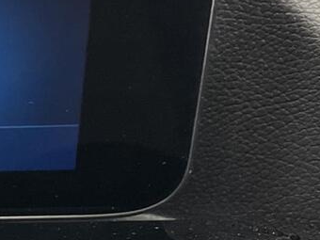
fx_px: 1017
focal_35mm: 110
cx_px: -228
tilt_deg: -24.2
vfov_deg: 13.3
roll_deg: +0.6
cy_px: 215
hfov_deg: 15.7
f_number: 1.6
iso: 500
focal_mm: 5.1
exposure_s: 1/33
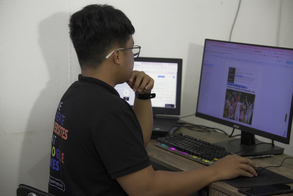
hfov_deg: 24.2
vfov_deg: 16.3
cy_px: 98
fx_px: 684
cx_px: 146
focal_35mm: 84
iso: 1250
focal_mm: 56
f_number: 2.8
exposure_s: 1/500
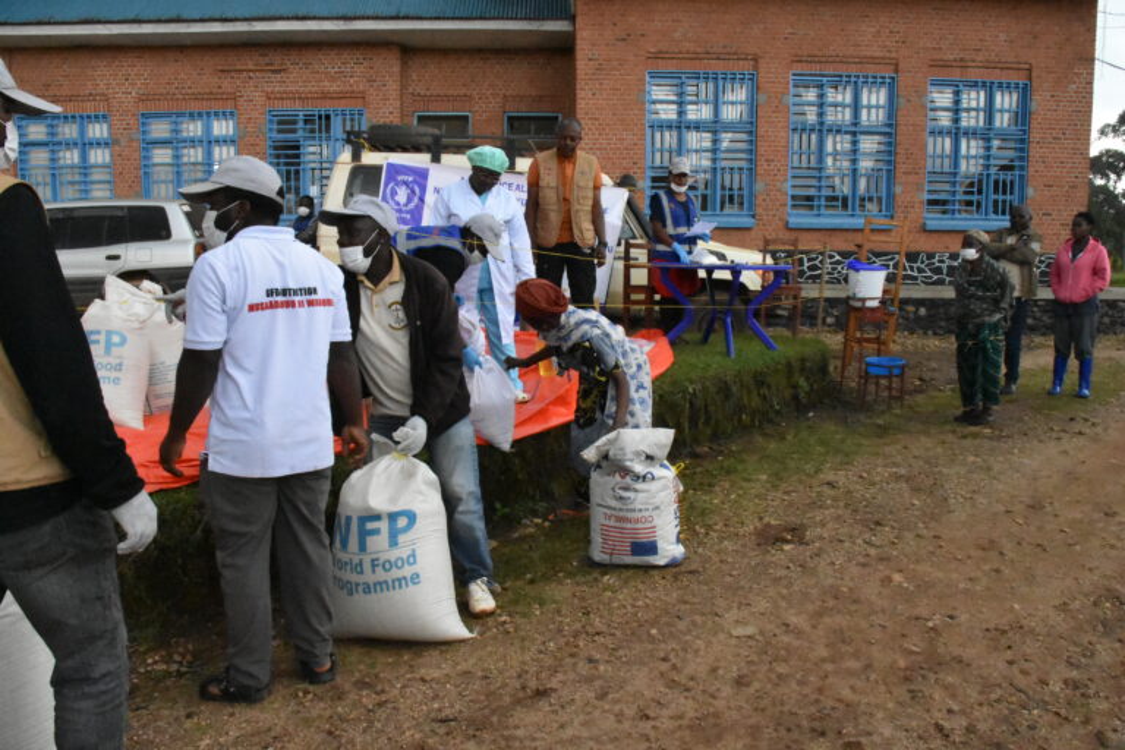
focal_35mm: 30
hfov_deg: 61.9
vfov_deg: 43.6
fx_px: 937
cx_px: 562
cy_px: 375
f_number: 16
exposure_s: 1/1000
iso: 12800
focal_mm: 20
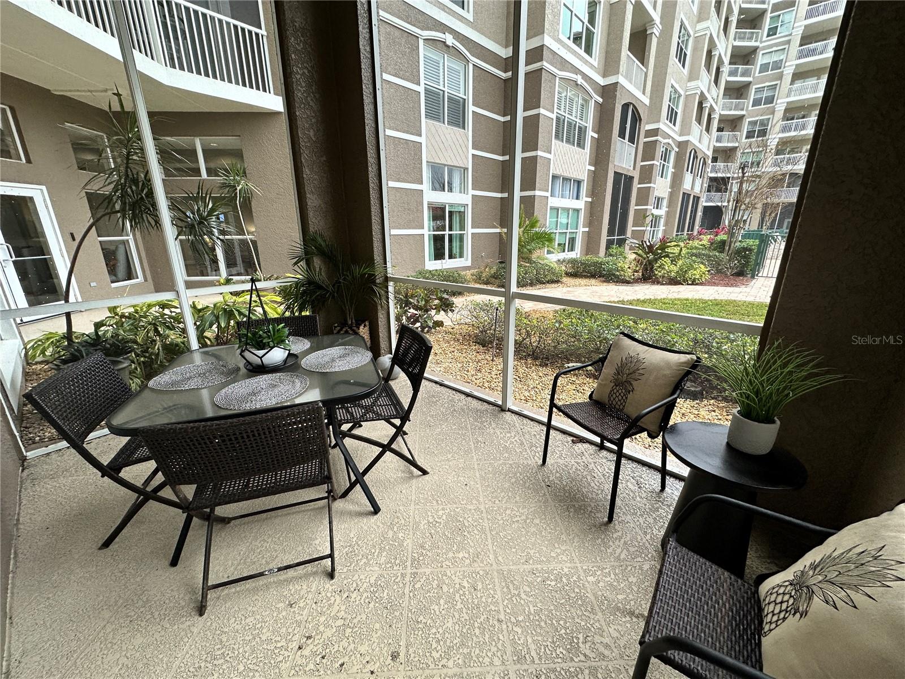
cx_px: 452
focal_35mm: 14
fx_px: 366
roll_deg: +0.4
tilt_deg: -16.6
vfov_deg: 85.7
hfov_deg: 102.1
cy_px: 340
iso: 160
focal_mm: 2.22
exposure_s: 1/120
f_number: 2.2
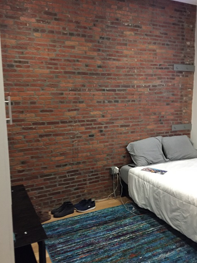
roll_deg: +0.0
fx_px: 227
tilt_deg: -7.1
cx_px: 98
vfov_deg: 59.9
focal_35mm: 30
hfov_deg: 46.8
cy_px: 130
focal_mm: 4.15
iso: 320
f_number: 2.2
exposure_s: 1/15
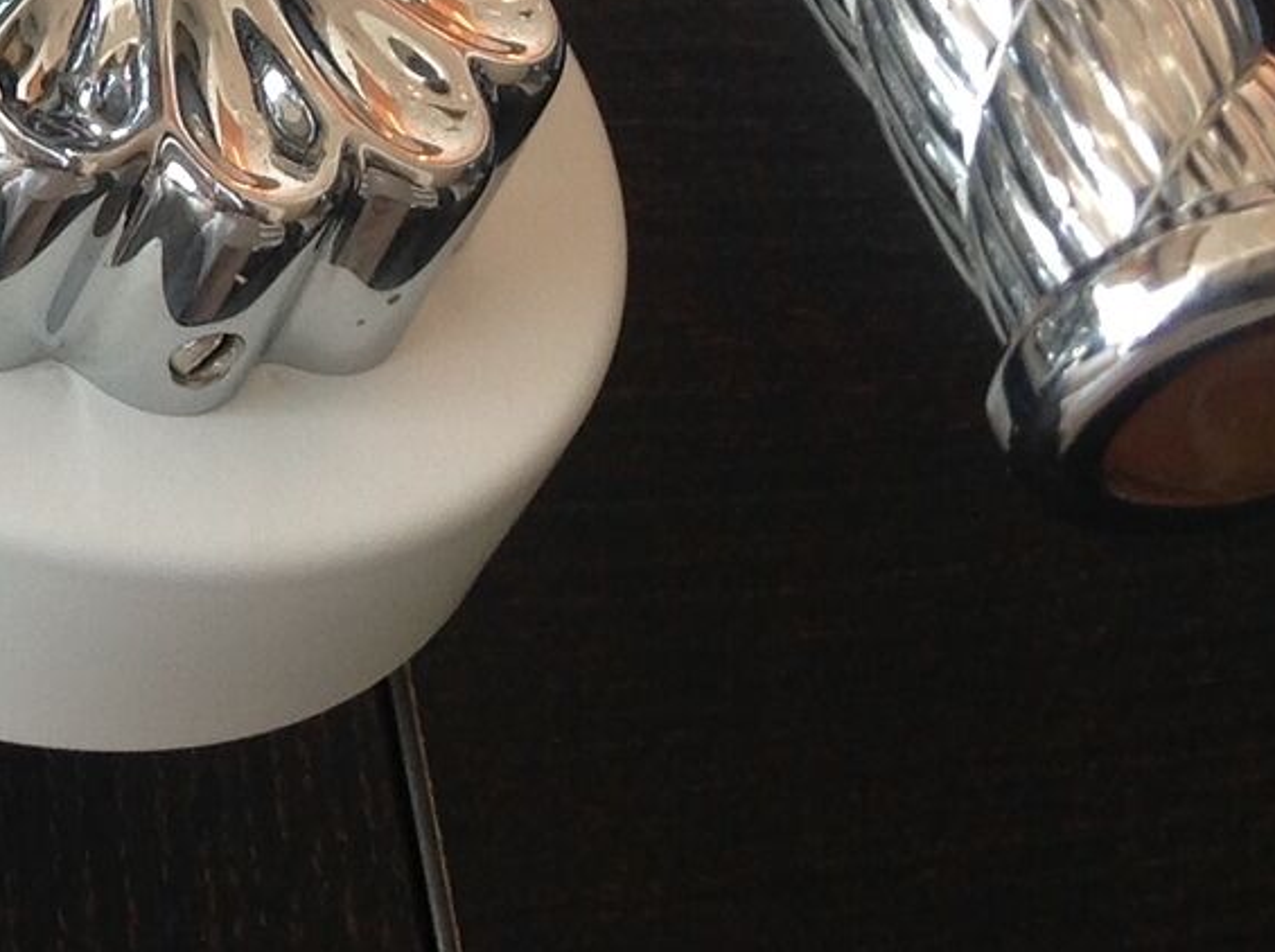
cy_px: -280
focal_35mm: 124
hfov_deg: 14.7
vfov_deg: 11.6
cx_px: -709
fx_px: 4560
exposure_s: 1/60
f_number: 2.4
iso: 50
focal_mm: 4.28
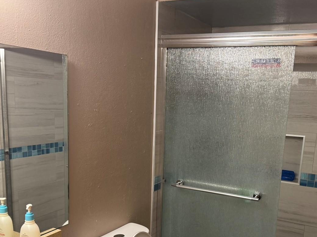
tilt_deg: -12.5
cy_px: 161
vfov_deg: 38.1
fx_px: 339
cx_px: 190
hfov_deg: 49.8
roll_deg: -3.7
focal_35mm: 37
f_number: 1.78
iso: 160
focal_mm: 6.76
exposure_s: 1/60
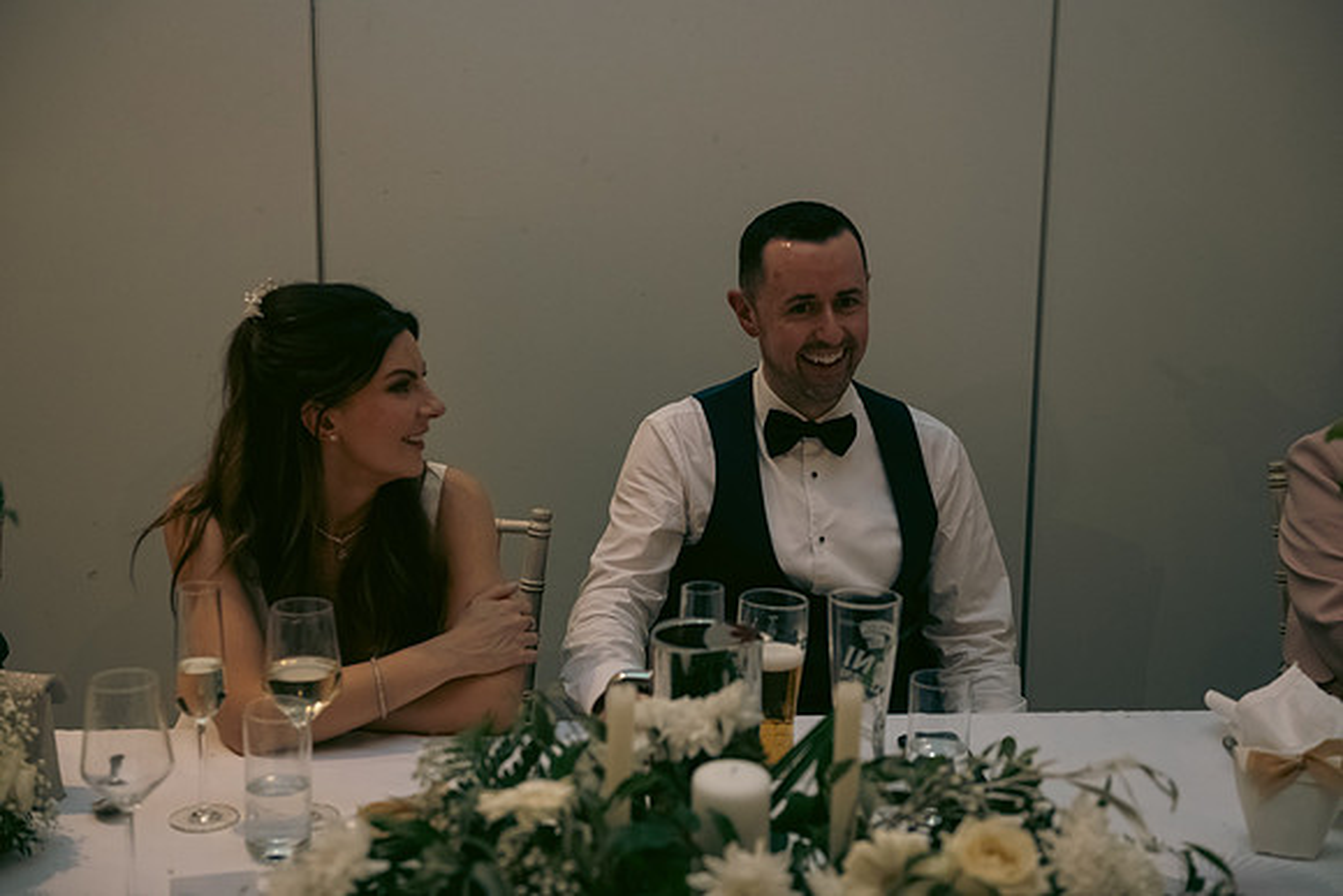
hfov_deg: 35.6
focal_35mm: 56
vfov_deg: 24.2
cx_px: 672
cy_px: 448
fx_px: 2090
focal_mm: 56
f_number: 3.5
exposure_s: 1/160
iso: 2000
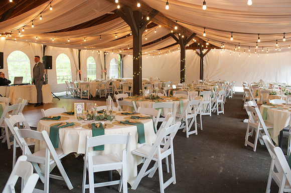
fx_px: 283
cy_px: 96
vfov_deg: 37.8
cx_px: 146
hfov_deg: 54.5
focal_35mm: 35
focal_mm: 35
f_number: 3.5
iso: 1000
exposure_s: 1/200
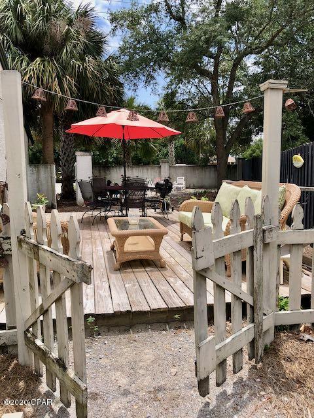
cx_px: 157
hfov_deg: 49.7
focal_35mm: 28
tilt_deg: -6.8
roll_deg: +0.2
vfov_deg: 63.4
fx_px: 339
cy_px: 209
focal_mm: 4
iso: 20
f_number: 1.8
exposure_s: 1/1333
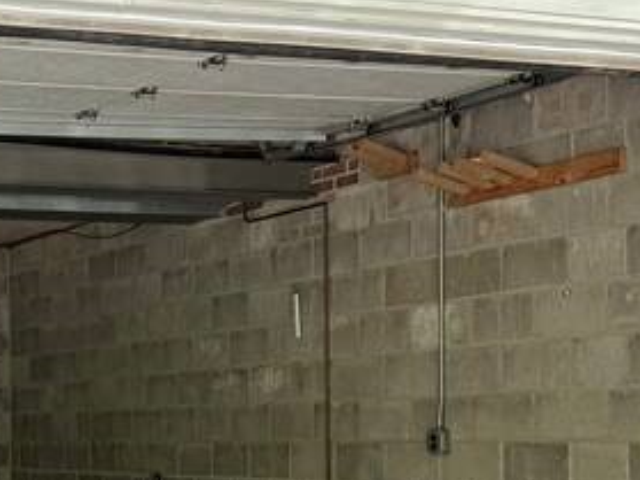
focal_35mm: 88
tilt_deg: -0.2
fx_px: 1626
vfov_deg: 16.5
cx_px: -71
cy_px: 459
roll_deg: +0.1
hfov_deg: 21.1
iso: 80
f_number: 1.78
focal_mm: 6.76
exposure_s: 1/374
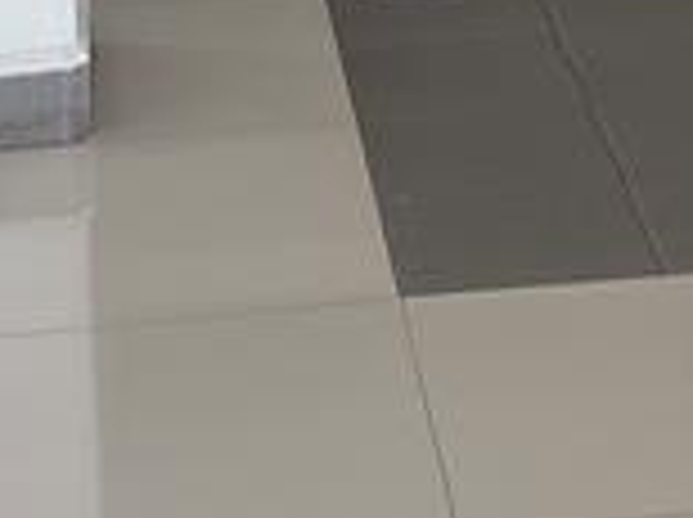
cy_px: -563
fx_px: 3458
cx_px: 752
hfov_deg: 11.3
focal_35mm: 173
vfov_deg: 8.1
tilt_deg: -8.6
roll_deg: +0.5
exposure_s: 1/148
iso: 40
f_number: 1.6
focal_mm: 5.96
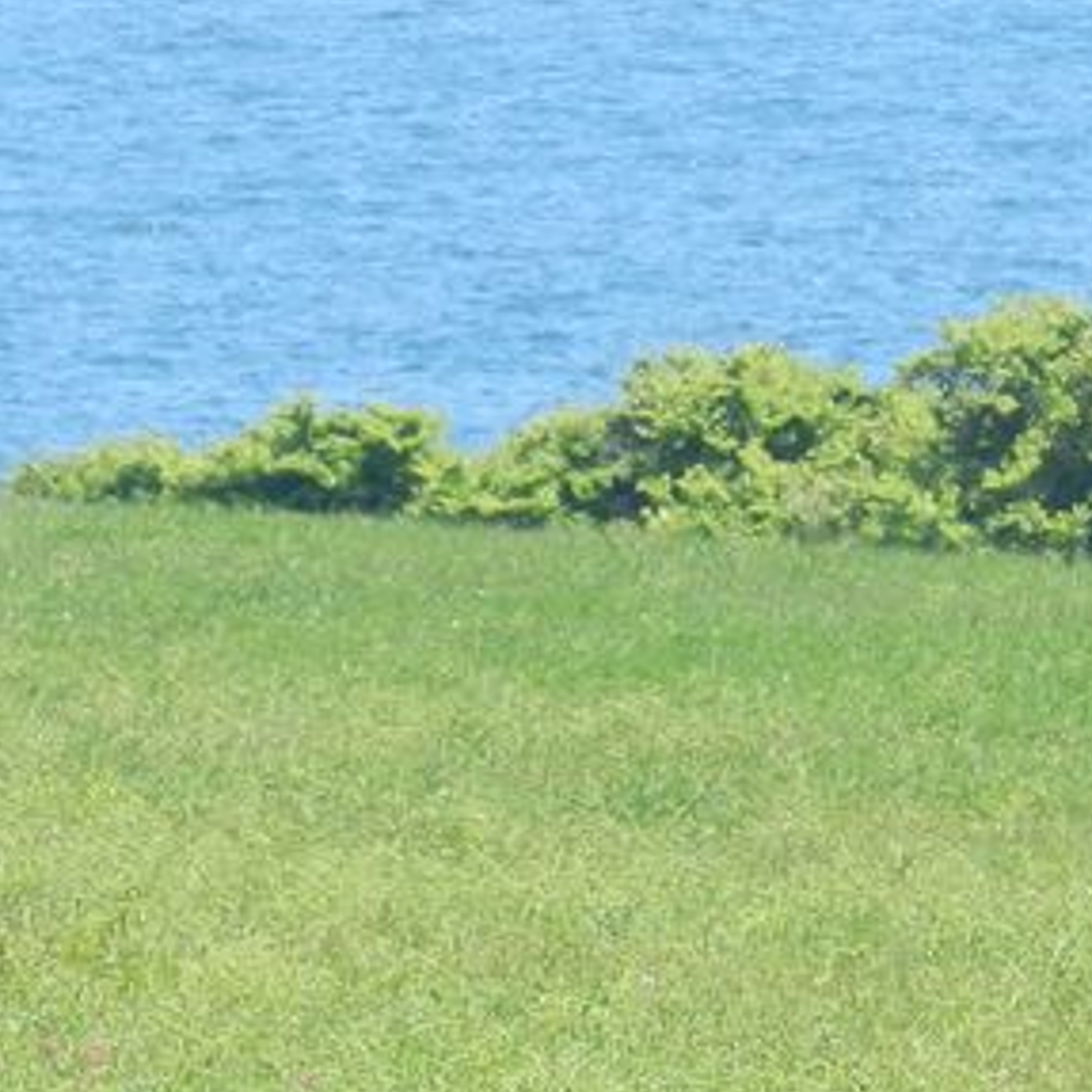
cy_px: 1073
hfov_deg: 1.8
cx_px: 1883
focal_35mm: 975
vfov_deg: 1.8
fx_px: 34798
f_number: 5.4
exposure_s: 1/320
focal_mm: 55
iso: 160
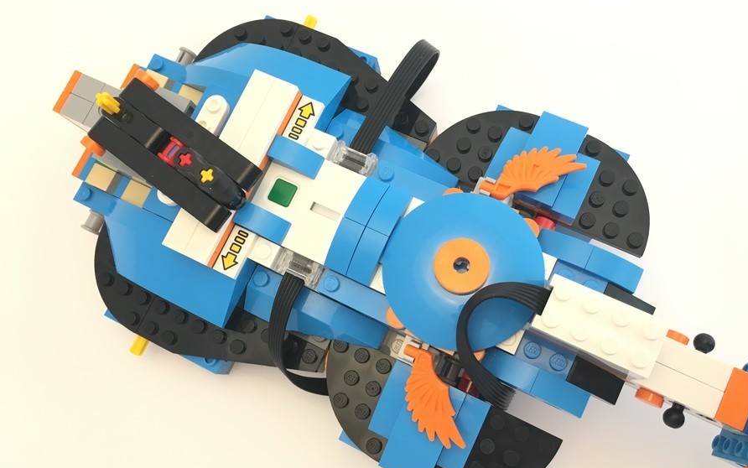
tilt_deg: -76.2
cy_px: 249
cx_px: 377
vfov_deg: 40.6
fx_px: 632
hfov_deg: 61.2
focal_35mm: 31
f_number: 2.2
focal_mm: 4.15
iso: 100
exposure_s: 1/33
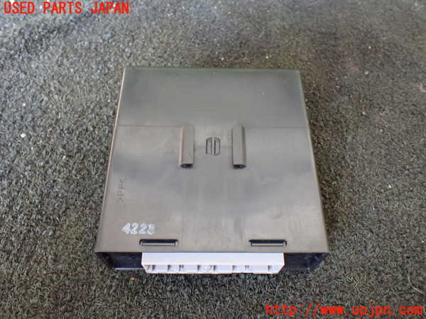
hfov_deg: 60.0
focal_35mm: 30
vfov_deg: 46.8
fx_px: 369
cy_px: 160
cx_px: 213
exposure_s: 1/40
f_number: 2.3
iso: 800
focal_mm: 5.4
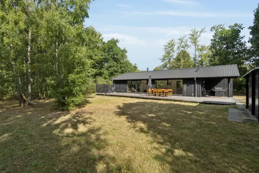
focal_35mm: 16
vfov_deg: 72.1
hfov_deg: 95.0
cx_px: 130
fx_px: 119
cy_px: 86
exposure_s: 1/500
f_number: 8
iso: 200
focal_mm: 11
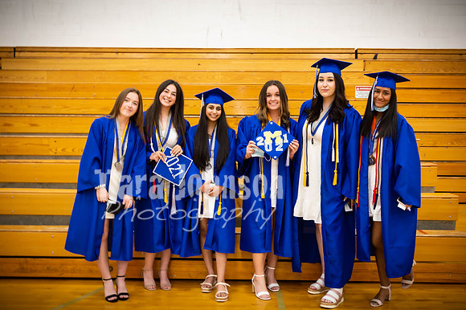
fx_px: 524
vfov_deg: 33.0
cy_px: 155
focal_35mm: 40
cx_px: 233
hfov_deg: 48.0
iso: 400
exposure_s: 1/20
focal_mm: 27
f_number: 6.3
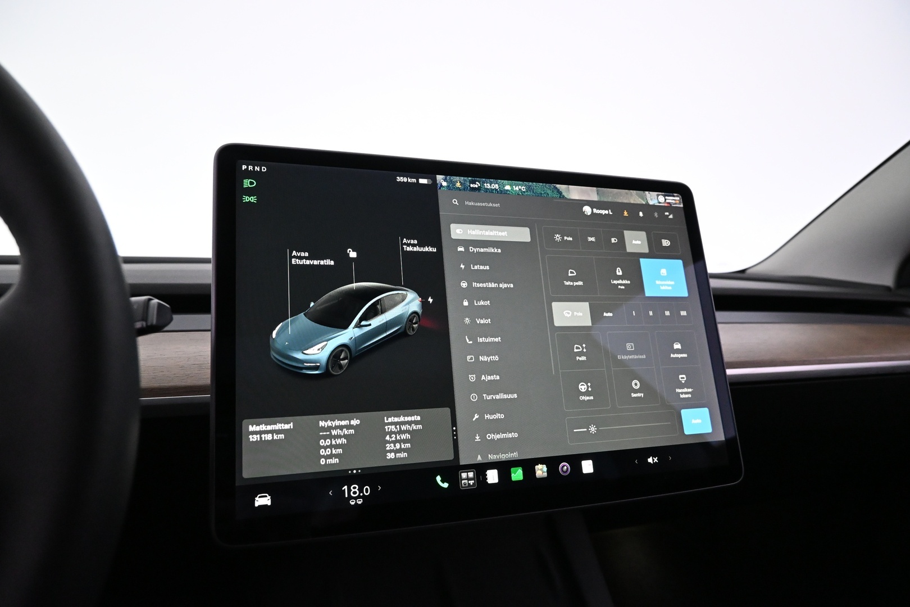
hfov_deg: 73.7
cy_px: 304
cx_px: 455
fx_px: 607
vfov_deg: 53.1
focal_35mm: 24
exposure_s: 1/80
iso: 4000
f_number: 4.5
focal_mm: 16
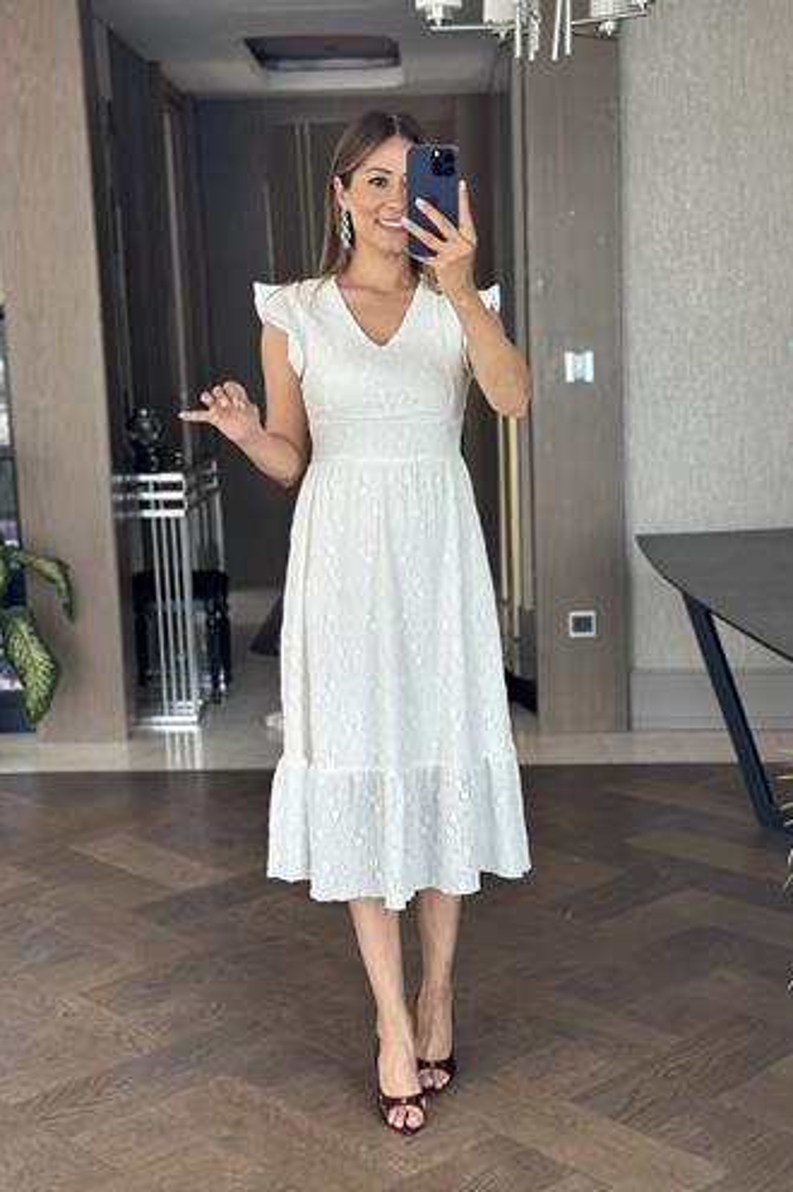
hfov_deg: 26.4
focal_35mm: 51
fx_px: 1687
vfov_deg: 38.9
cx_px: 396
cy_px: 589
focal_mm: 6.86
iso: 100
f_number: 1.78
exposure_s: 1/163
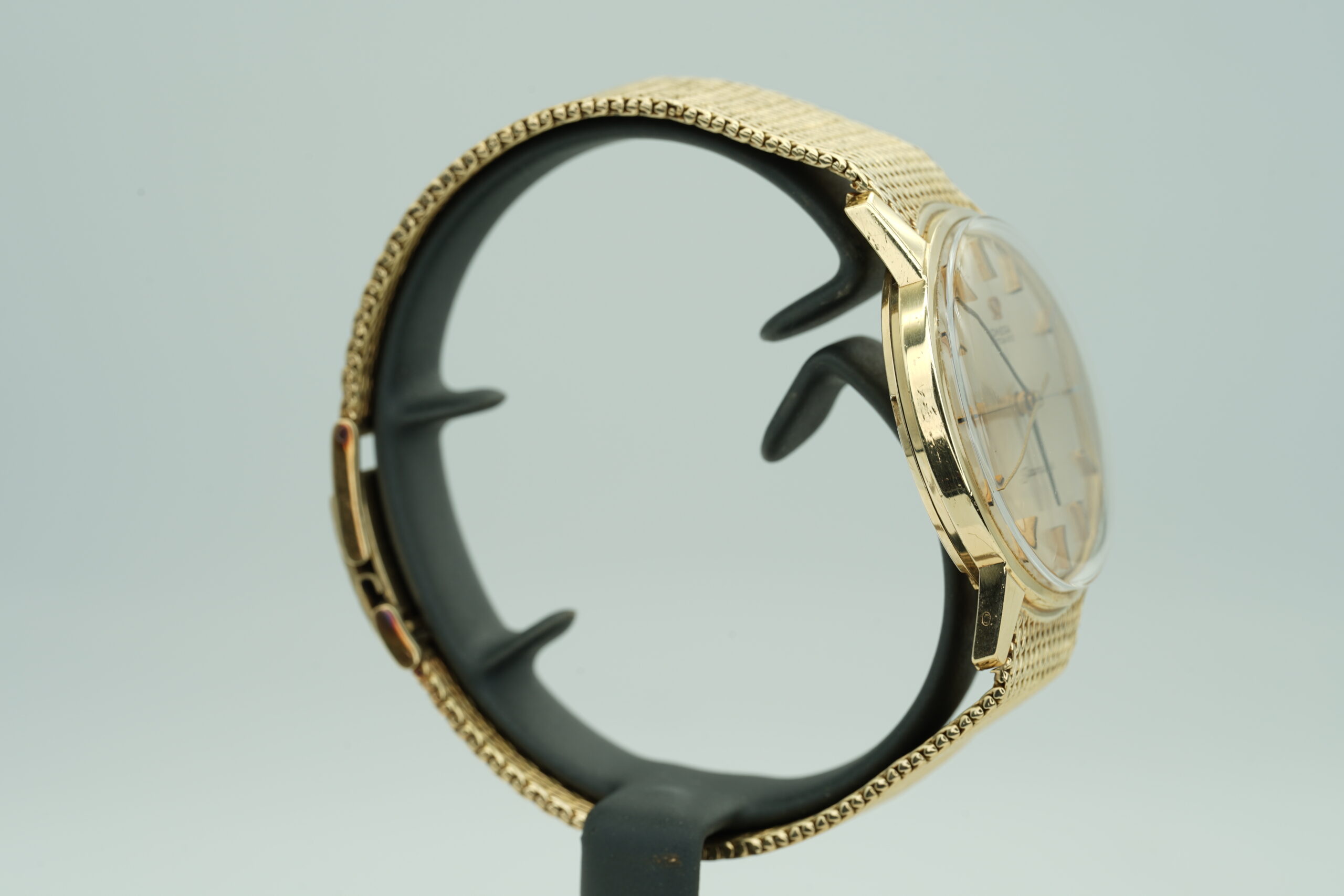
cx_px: 672
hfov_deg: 19.5
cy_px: 448
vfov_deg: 13.0
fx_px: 3920
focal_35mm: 105
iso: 80
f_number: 10
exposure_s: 1/10
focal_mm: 105
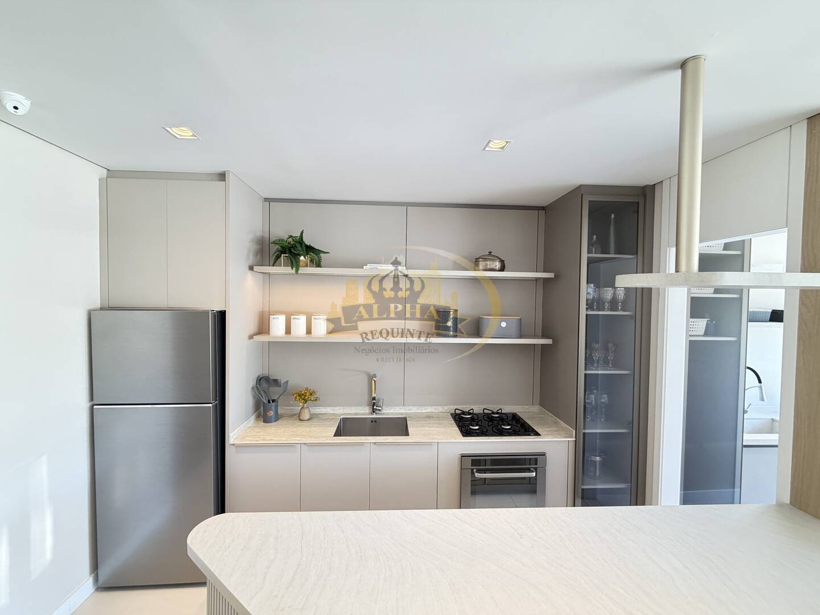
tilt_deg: -1.2
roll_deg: -0.6
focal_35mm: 14
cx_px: 410
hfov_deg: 102.1
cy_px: 308
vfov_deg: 85.7
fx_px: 332
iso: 320
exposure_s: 1/60
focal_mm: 2.22
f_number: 2.2
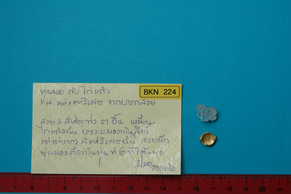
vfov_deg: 13.0
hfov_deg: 19.5
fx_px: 848
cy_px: 97
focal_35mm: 105
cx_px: 146
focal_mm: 70
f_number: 29
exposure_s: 1/10
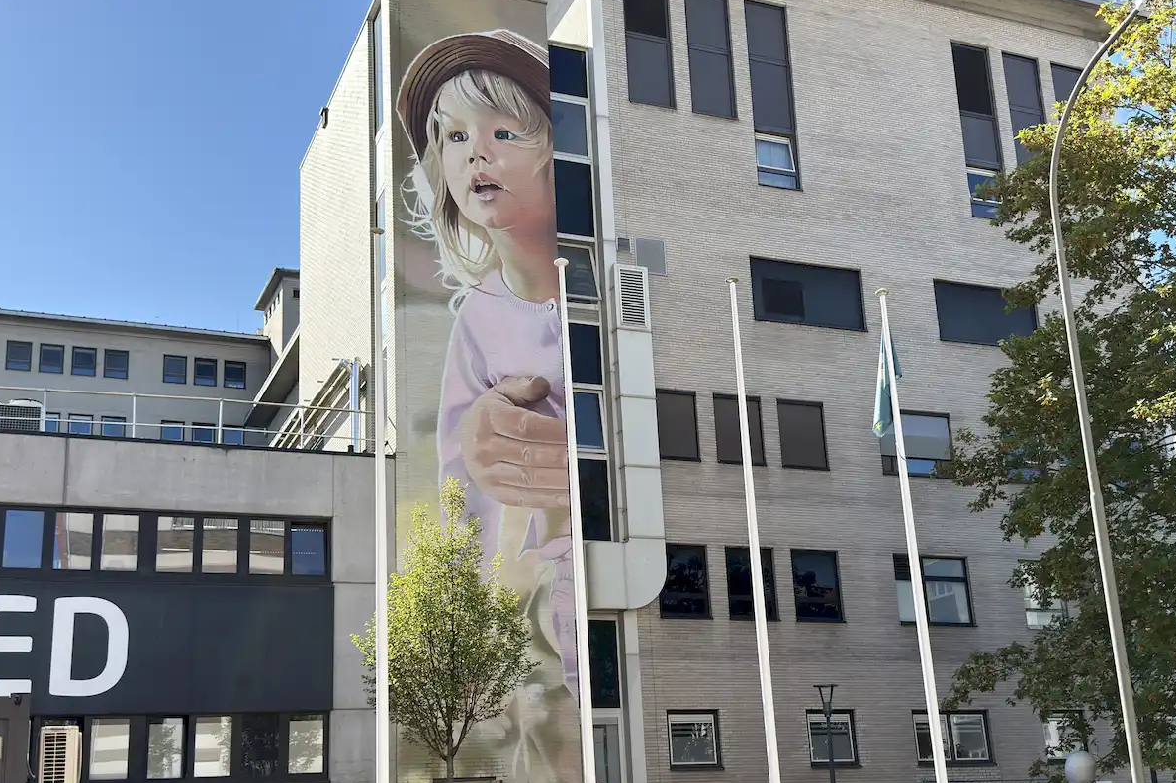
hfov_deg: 46.4
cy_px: 440
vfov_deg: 31.8
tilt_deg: +17.0
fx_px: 1372
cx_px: 588
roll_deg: +2.0
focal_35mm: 42
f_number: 1.78
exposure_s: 1/2985
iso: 100
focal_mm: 6.76
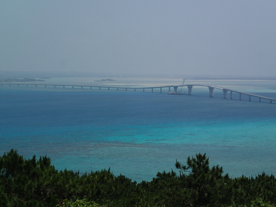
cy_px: 104
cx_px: 138
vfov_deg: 14.8
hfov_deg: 19.6
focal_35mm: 100
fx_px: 797
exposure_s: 1/640
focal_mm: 18
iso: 100
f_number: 6.3
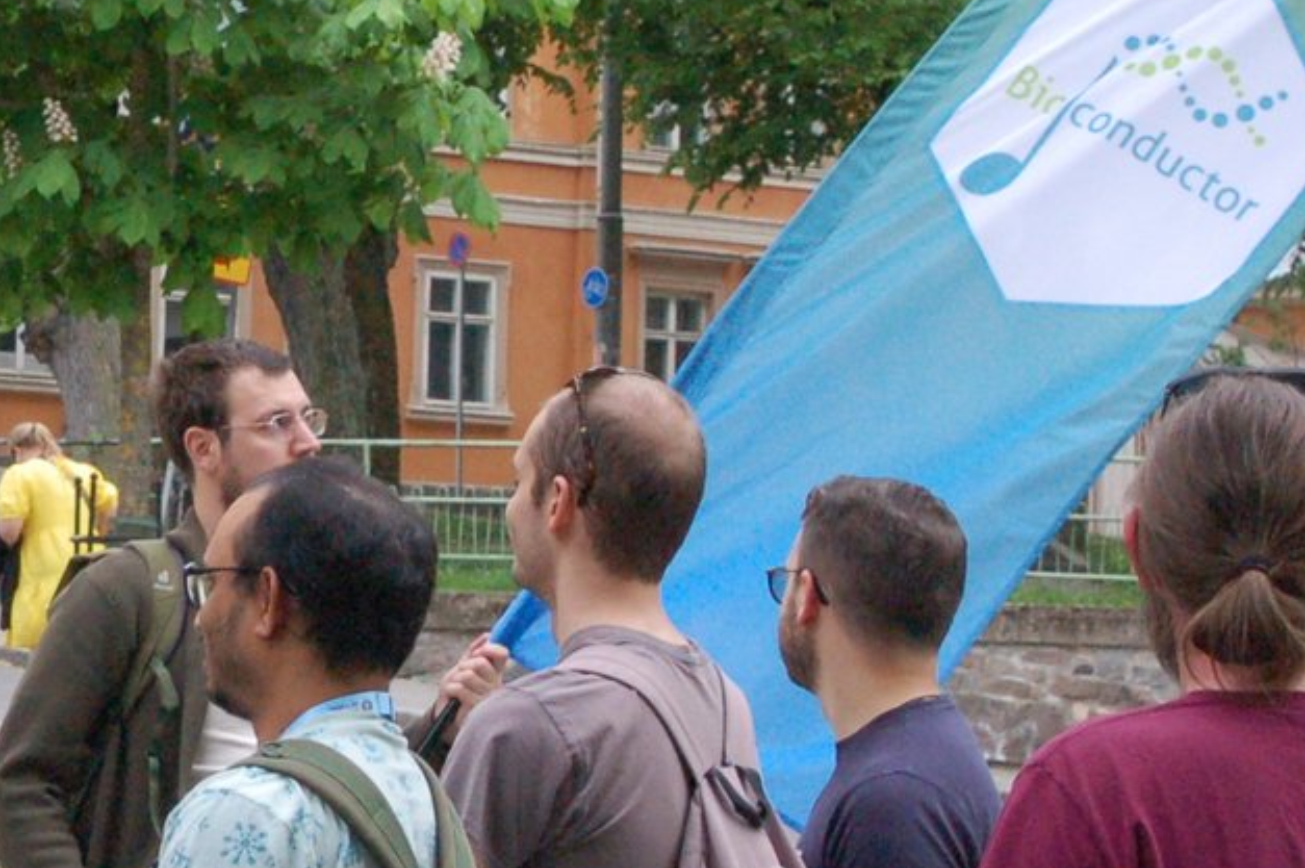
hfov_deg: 13.1
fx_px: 5542
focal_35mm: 153
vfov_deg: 9.0
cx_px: -227
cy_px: 385
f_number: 11
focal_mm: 32
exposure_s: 1/125
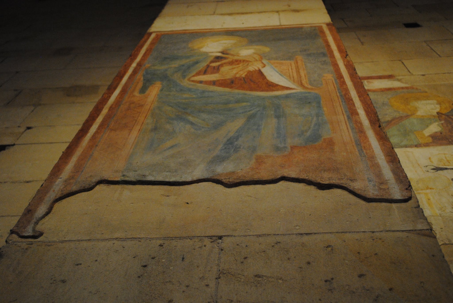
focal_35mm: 51
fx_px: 643
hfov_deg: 38.8
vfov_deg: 26.6
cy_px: 152
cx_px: 226
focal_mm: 34
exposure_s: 1/30
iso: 1100
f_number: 5
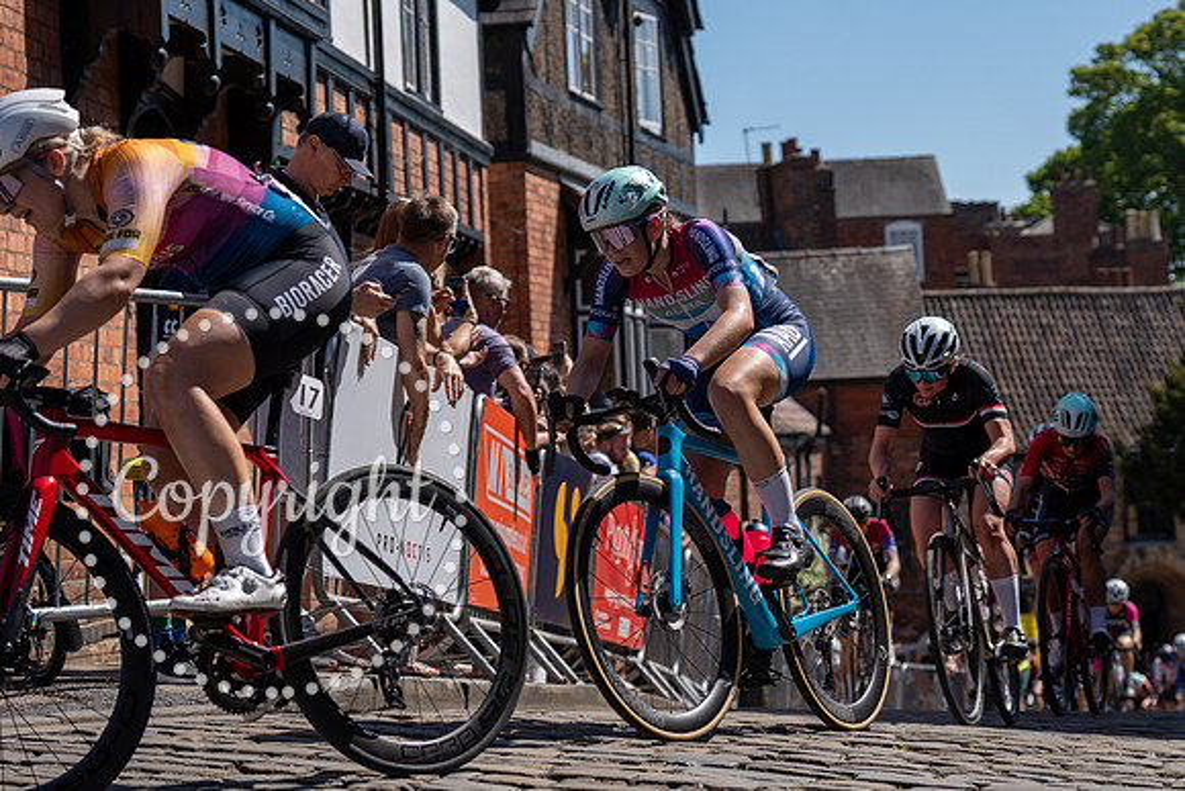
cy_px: 306
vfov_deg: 15.9
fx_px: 2826
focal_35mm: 86
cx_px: 727
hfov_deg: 23.6
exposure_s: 1/1600
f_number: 4
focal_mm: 70
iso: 100
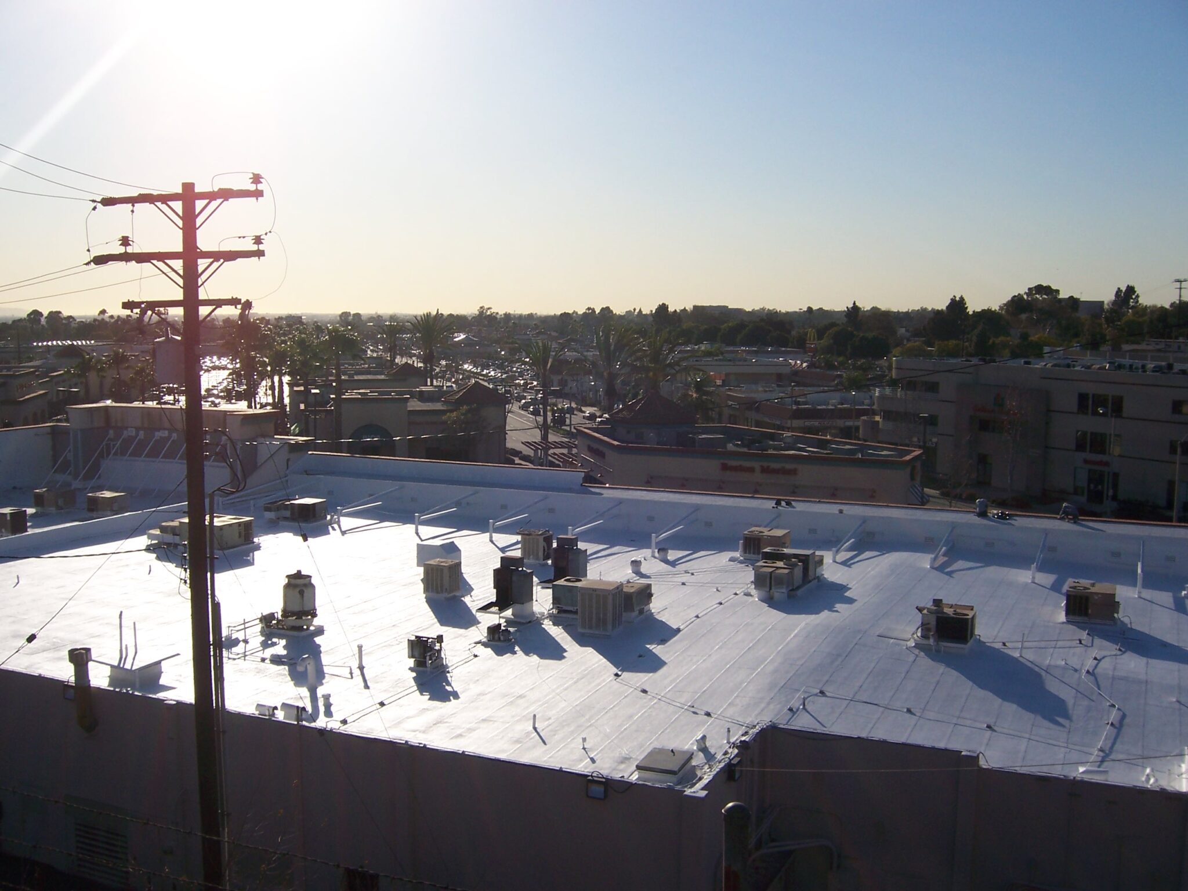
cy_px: 446
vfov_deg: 39.7
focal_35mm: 36
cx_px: 594
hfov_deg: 51.4
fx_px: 1235
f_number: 4.5
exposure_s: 1/1000
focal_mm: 6.2
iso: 80
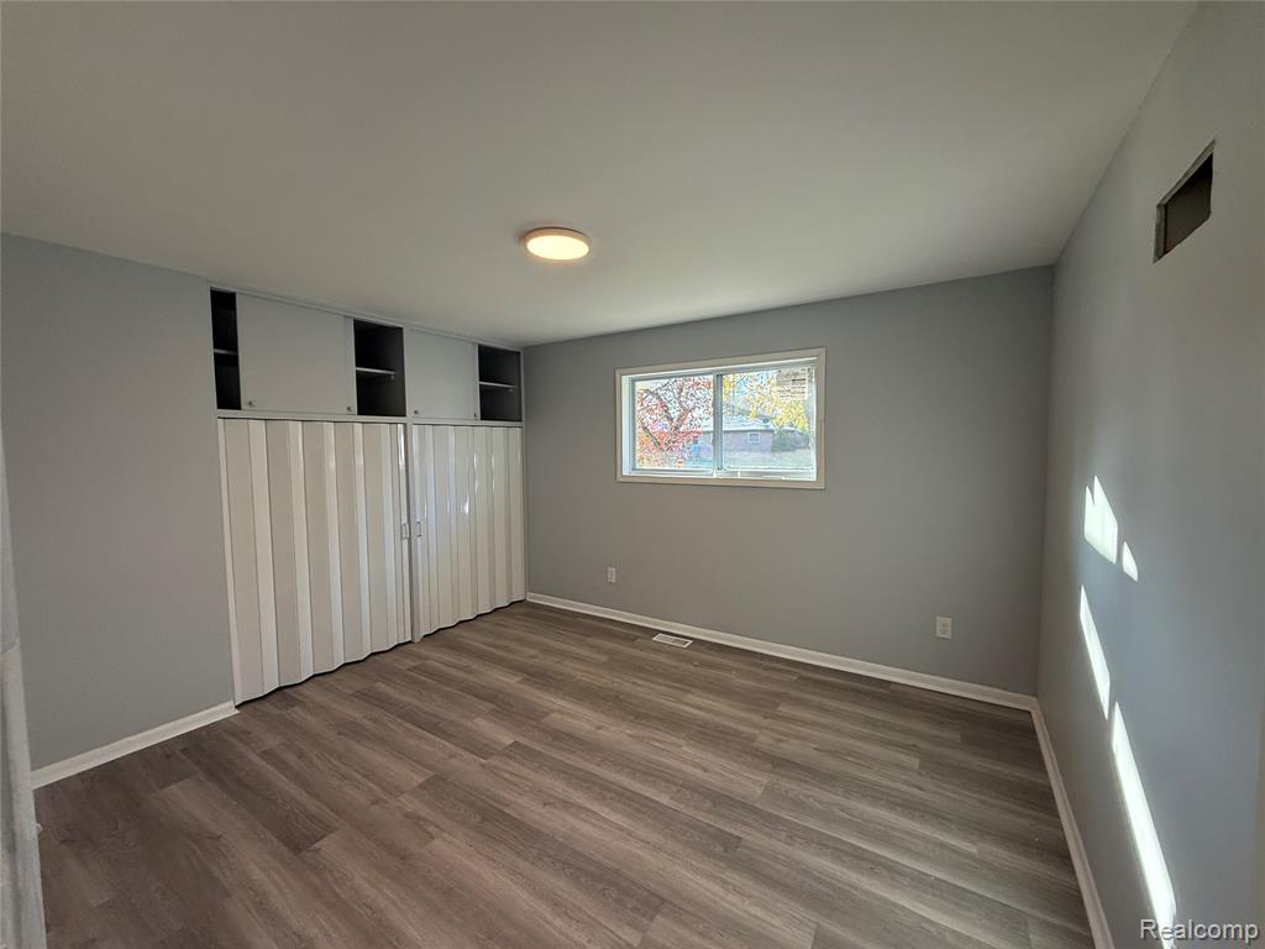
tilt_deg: -3.0
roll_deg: +0.8
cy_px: 474
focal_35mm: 14
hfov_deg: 102.1
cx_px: 632
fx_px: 512
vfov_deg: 85.7
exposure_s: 1/120
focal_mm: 2.22
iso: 125
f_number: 2.2
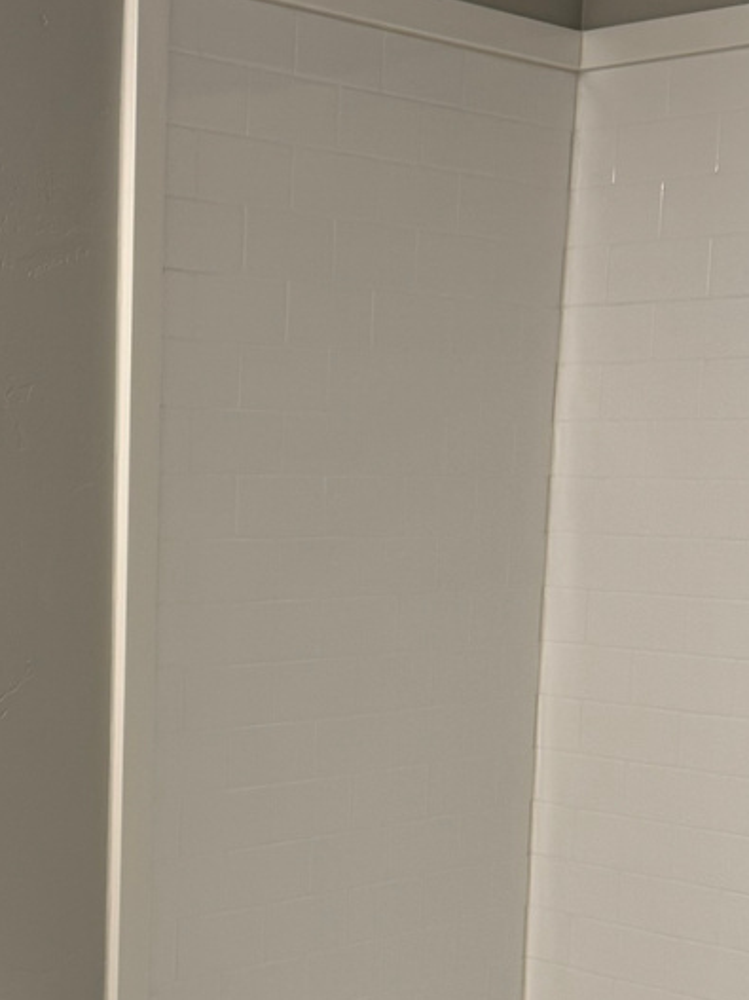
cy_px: 751
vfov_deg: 27.4
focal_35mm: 70
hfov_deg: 20.8
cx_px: 159
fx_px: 2020
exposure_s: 1/120
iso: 100
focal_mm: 6.86
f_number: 1.78
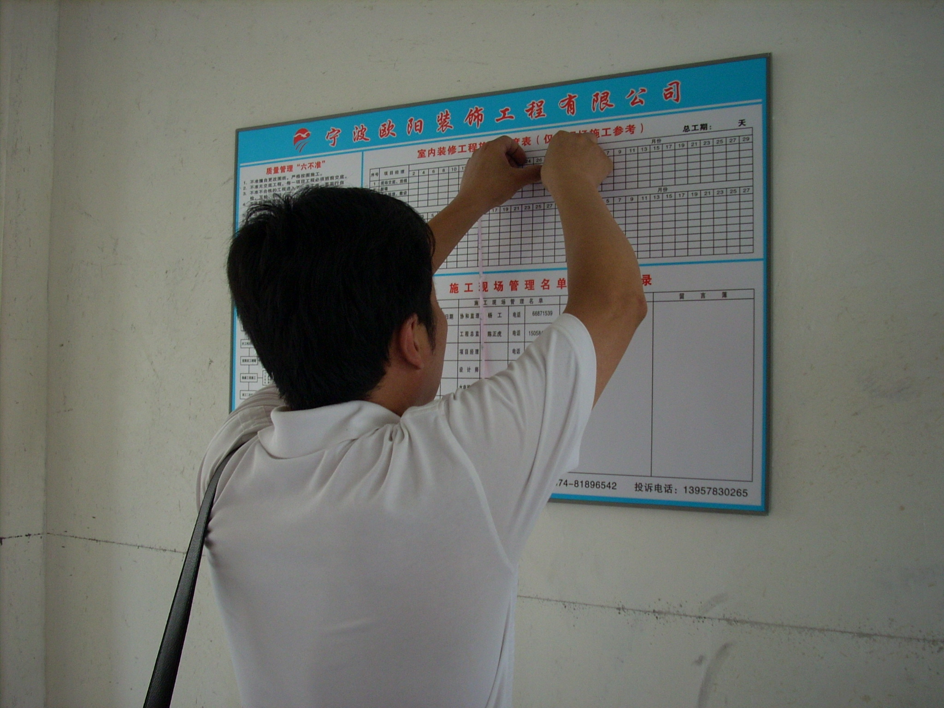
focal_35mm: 37
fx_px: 1009
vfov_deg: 38.7
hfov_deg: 50.1
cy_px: 354
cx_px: 472
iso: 124
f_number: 2.8
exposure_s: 1/30
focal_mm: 6.2
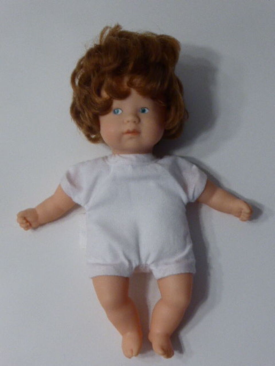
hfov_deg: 24.0
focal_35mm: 61
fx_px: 646
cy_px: 183
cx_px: 138
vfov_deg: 31.7
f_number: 4.7
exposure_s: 1/25
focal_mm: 10.3
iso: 400
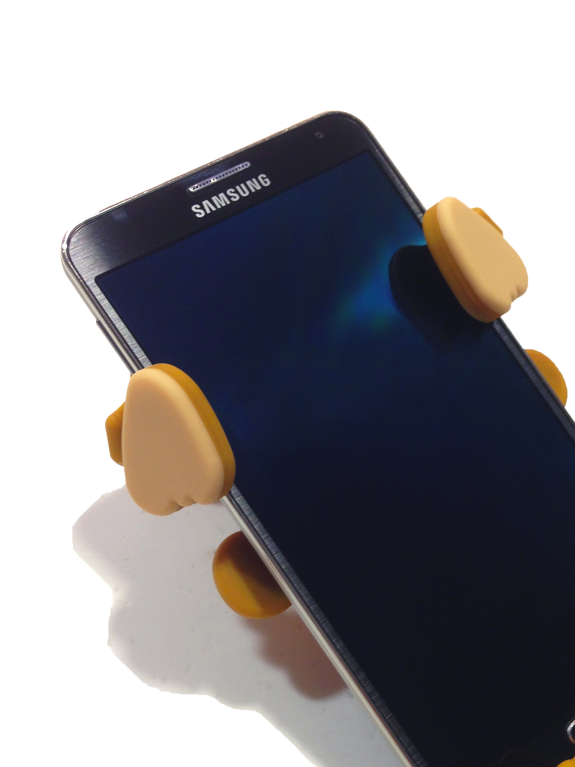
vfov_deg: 40.9
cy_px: 484
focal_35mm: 46
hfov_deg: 31.2
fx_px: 1019
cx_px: 395
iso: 50
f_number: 2.4
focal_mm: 4.12
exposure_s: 1/20
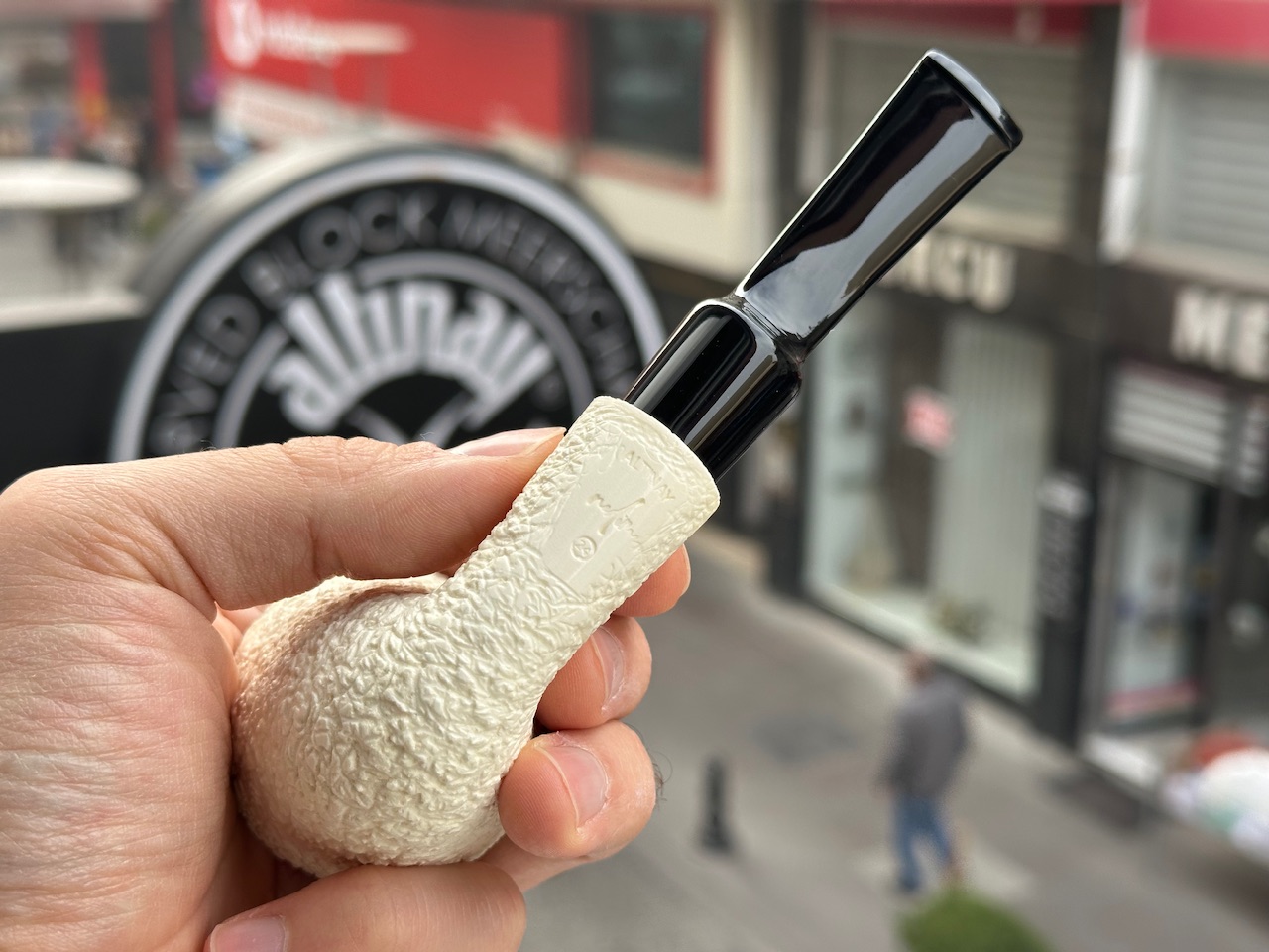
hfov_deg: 39.7
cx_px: 634
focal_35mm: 48
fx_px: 1760
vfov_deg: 30.3
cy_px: 476
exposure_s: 1/532
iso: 64
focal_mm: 6.86
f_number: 1.78
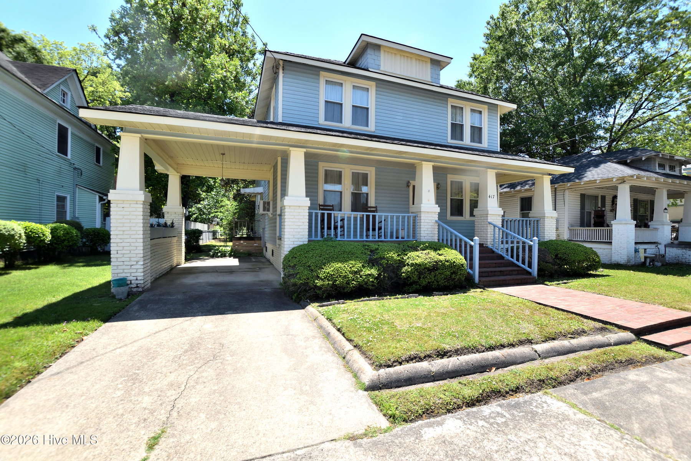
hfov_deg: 100.4
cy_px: 230
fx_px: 288
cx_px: 346
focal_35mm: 15
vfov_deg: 77.3
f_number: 8
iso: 200
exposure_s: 1/250
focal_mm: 10
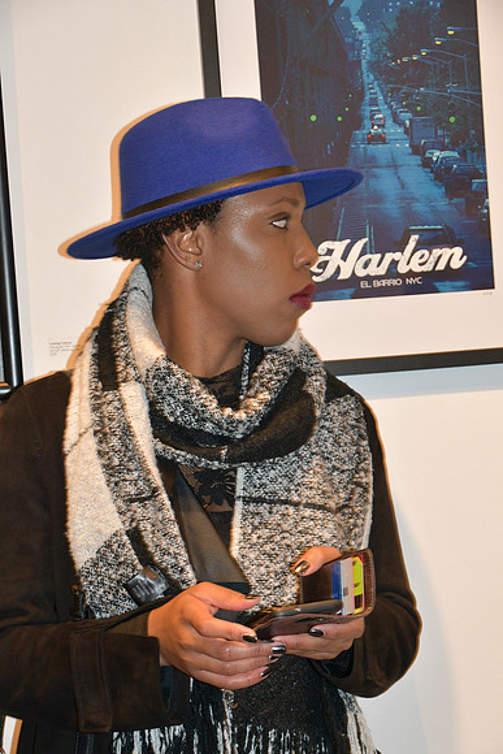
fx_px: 1508
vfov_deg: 28.1
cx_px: 252
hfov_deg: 18.9
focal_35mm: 72
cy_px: 377
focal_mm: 48
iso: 1400
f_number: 4.5
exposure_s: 1/60
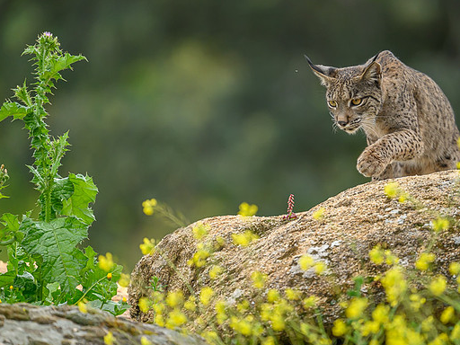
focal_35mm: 700
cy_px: 147
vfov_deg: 2.1
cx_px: 290
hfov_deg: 2.8
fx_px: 9302
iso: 1100
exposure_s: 1/2000
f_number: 4
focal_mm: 560
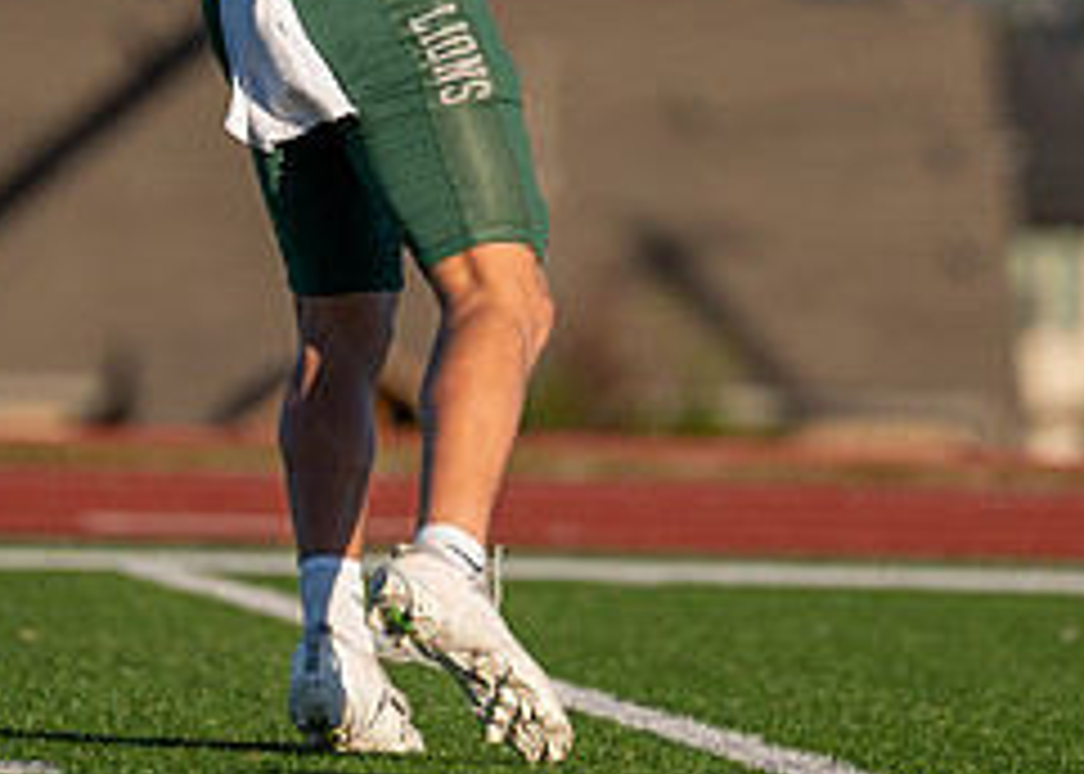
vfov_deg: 2.1
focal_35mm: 696
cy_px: -198
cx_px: 298
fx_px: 21421
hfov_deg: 2.9
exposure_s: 1/4000
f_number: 2.8
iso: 250
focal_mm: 200
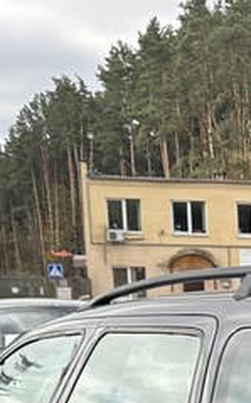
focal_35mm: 109
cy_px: 617
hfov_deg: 11.3
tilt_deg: -12.7
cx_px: 416
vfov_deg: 17.1
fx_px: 1195
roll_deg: -2.1
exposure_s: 1/829
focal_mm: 6.86
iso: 80
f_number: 1.78
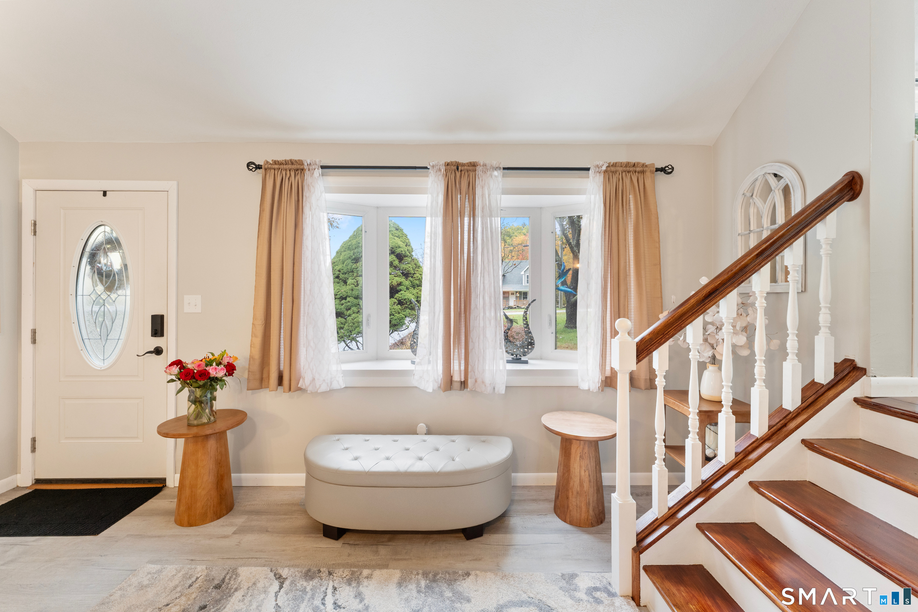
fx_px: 357
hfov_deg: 104.3
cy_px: 306
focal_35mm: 14
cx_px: 459
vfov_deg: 81.2
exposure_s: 1/3
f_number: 8
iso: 800
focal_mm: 14
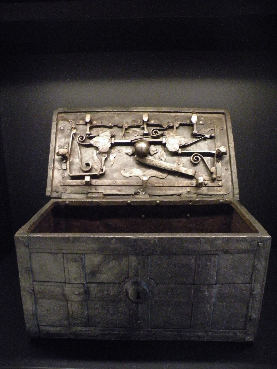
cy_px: 184
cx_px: 138
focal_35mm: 27
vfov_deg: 65.3
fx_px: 288
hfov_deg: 51.4
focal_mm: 4.7
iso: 796
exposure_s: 1/8
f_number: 2.8
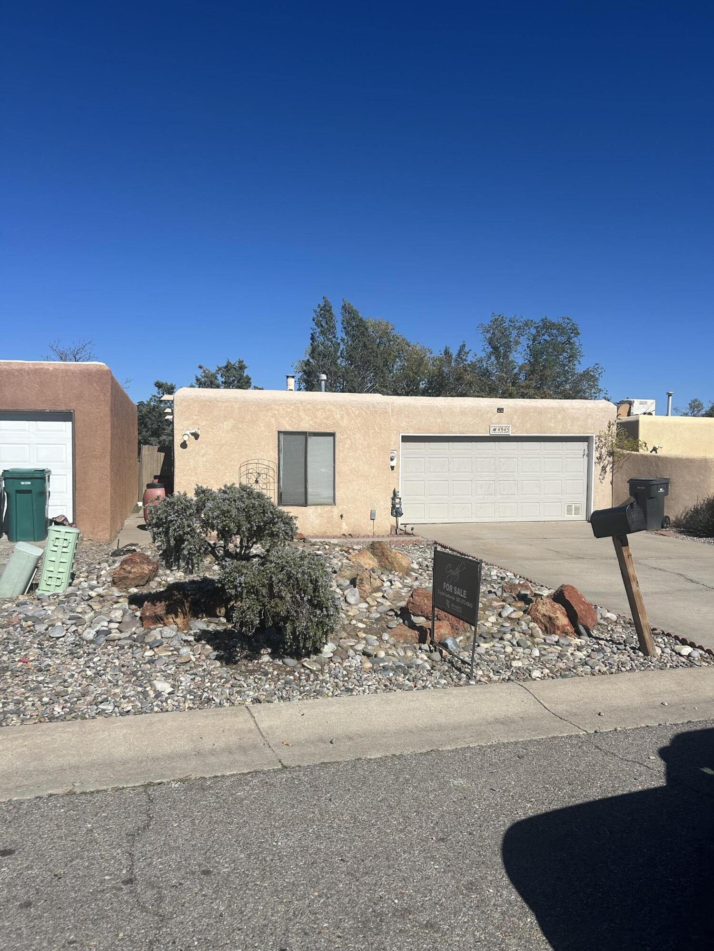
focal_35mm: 26
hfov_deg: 53.1
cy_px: 476
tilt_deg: -2.1
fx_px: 715
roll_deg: +0.1
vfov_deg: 67.3
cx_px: 357
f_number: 1.5
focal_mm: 5.7
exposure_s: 1/6993
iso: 50
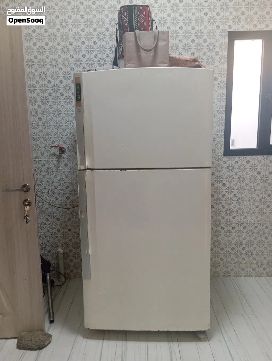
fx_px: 293
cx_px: 136
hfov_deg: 49.9
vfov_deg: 63.4
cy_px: 180
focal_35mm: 28
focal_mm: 4.25
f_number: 1.8
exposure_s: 1/33.3
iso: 200
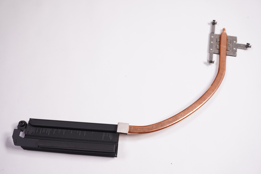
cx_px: 130
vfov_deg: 34.1
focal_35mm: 39
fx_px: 282
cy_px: 87
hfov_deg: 49.6
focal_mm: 26
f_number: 5.6
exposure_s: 1/60
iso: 100
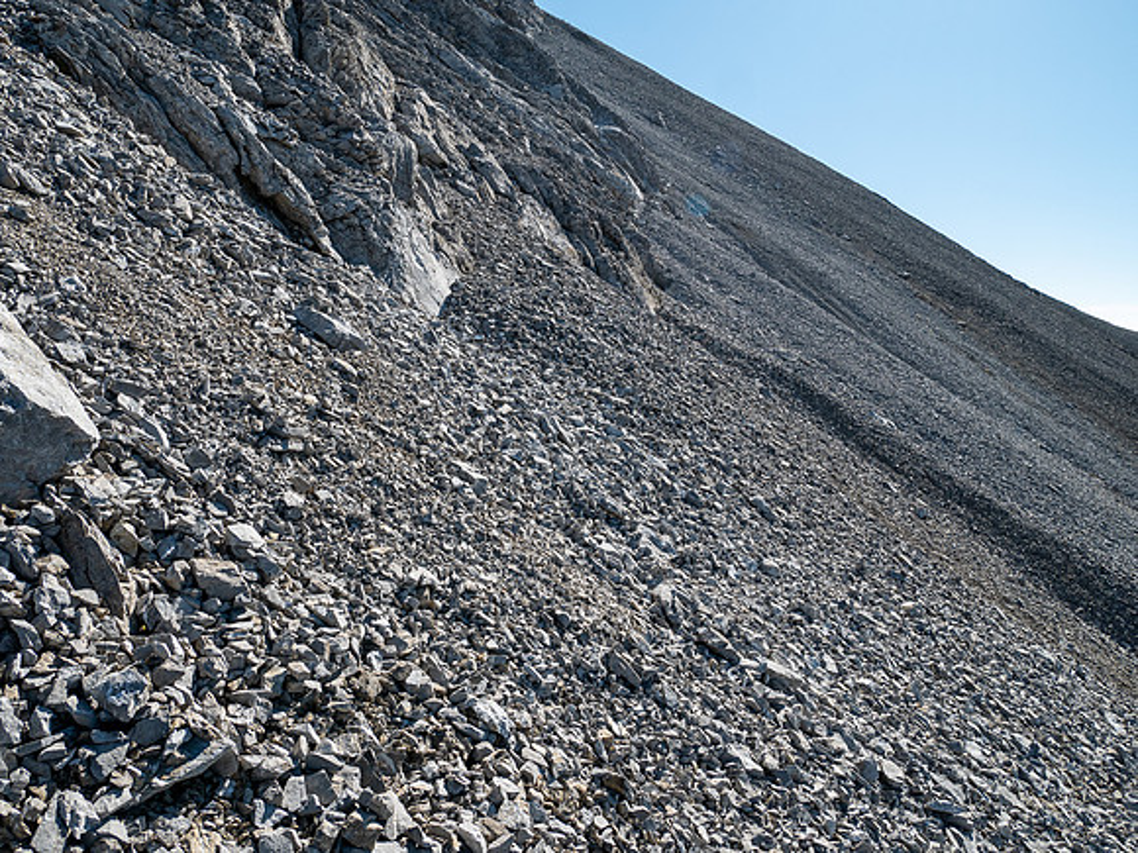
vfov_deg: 56.8
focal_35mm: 24
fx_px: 789
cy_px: 426
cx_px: 569
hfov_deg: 71.6
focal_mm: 12
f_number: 8
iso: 200
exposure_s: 1/320
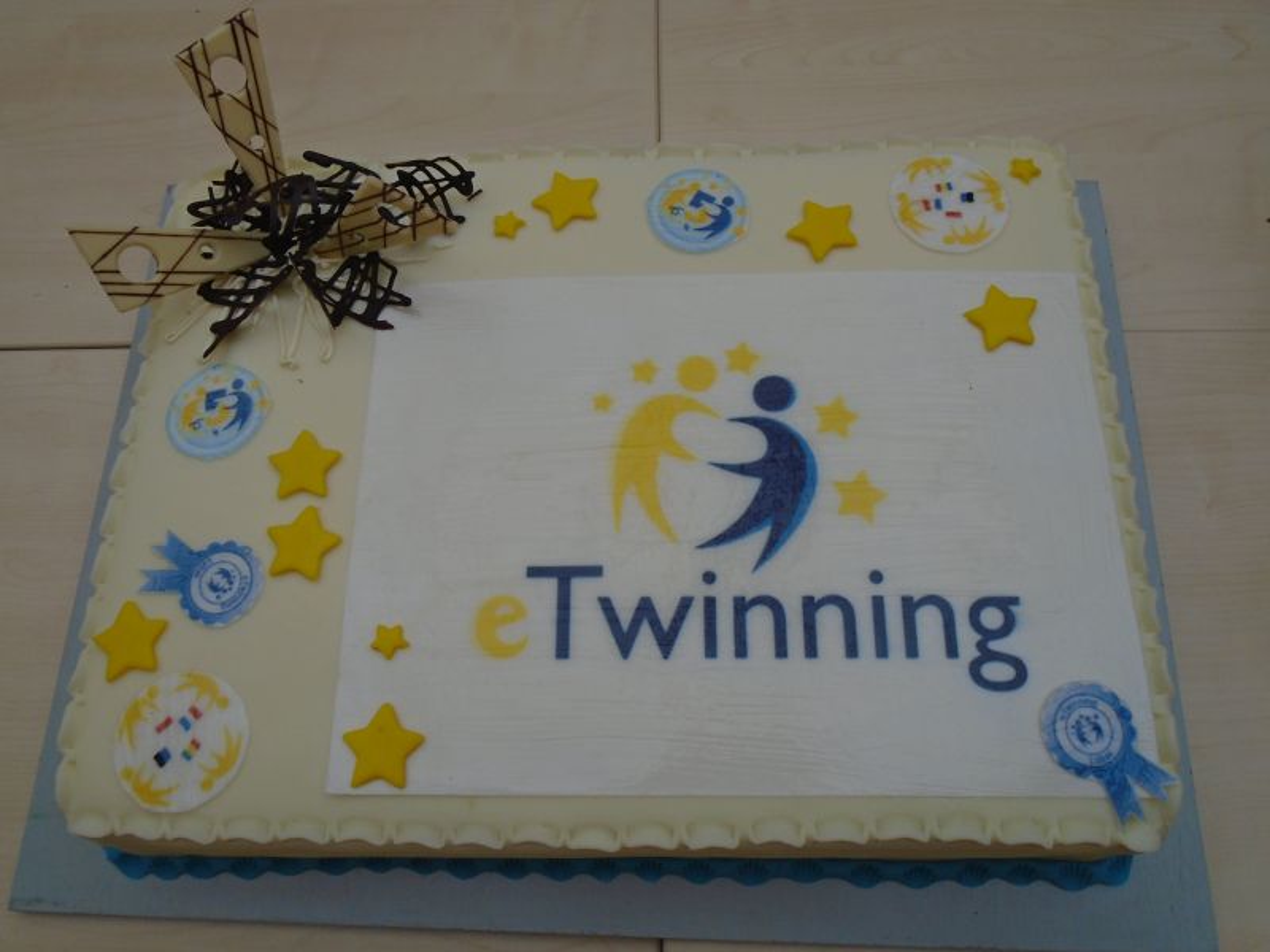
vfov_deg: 53.1
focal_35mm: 26
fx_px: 954
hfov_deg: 67.3
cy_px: 476
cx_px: 635
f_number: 3.2
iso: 100
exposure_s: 1/640
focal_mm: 4.6
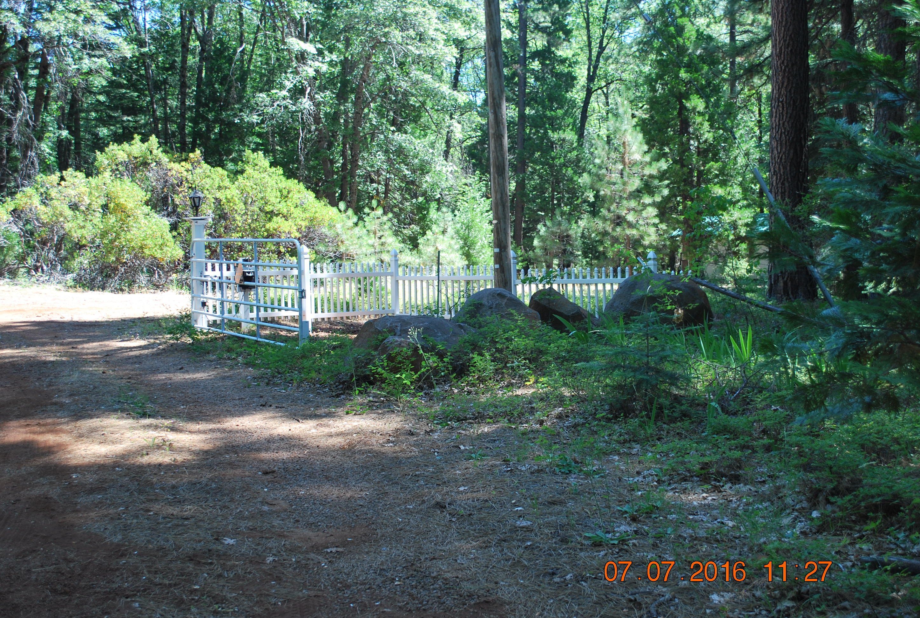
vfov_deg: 30.0
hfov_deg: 43.5
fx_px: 1152
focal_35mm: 45
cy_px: 309
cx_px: 460
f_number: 5
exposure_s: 1/100
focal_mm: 30
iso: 200
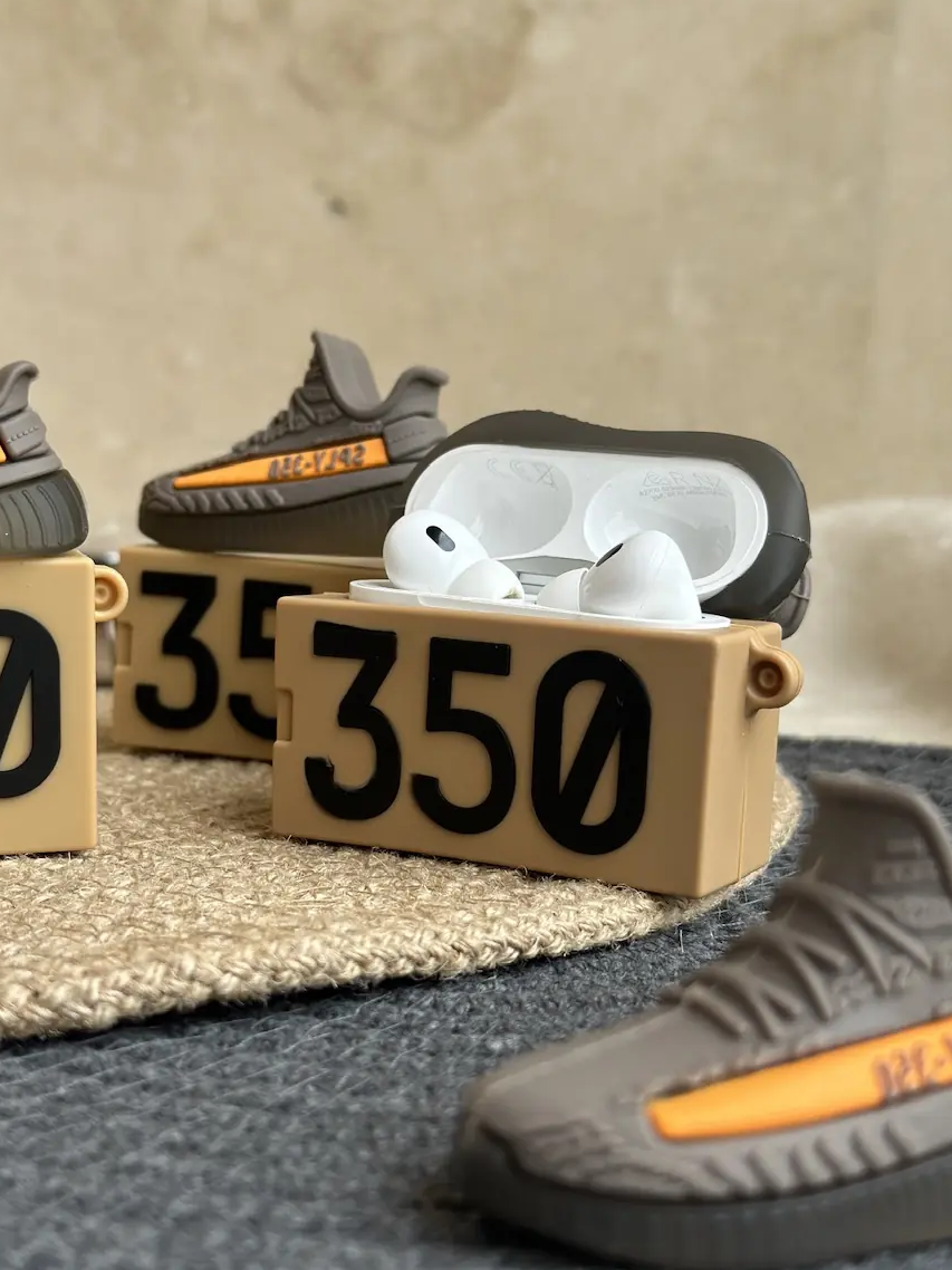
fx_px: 1981
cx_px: 433
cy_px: 685
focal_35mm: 54
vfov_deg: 35.5
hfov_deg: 27.0
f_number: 1.78
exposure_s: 1/126
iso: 64
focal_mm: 6.86
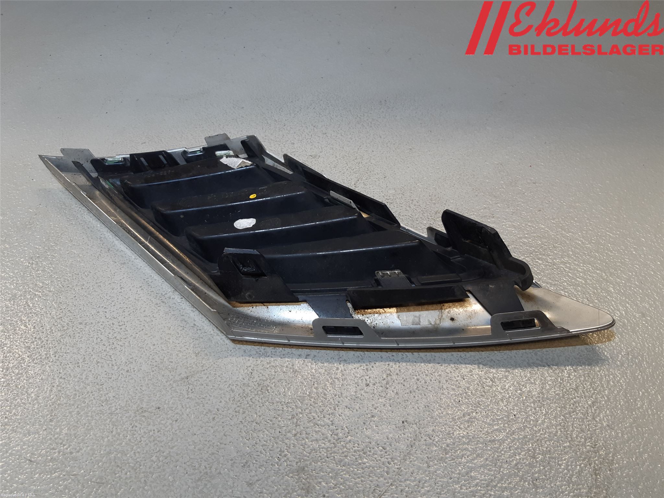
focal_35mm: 26
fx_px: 499
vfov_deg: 53.1
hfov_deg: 67.3
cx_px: 332
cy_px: 249
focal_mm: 3.93
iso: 40
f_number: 1.7
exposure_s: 1/50
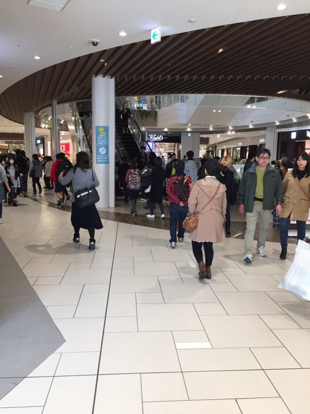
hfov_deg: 48.2
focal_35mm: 29
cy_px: 207
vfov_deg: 61.7
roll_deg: -0.9
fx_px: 346
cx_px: 155
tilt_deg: -9.4
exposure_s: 1/40
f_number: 2.2
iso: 32
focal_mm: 4.15
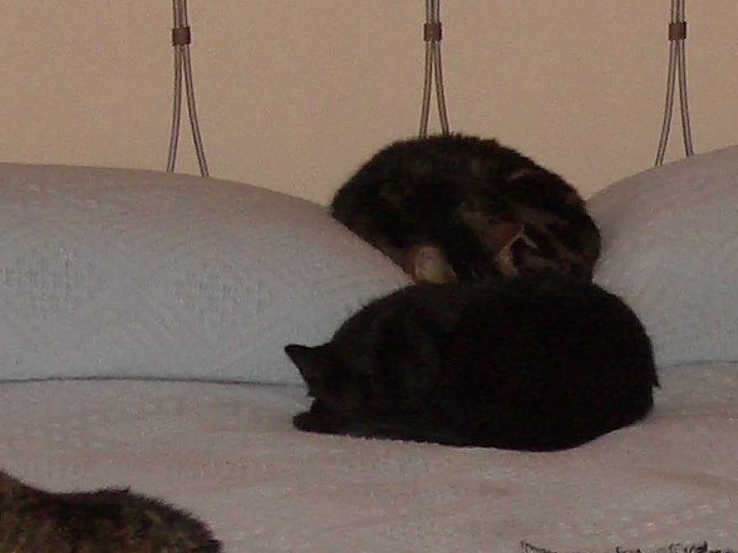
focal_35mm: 192
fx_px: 4093
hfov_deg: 10.2
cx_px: 778
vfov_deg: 7.7
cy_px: 438
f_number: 3.1
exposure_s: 1/60
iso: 100
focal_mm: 8.2
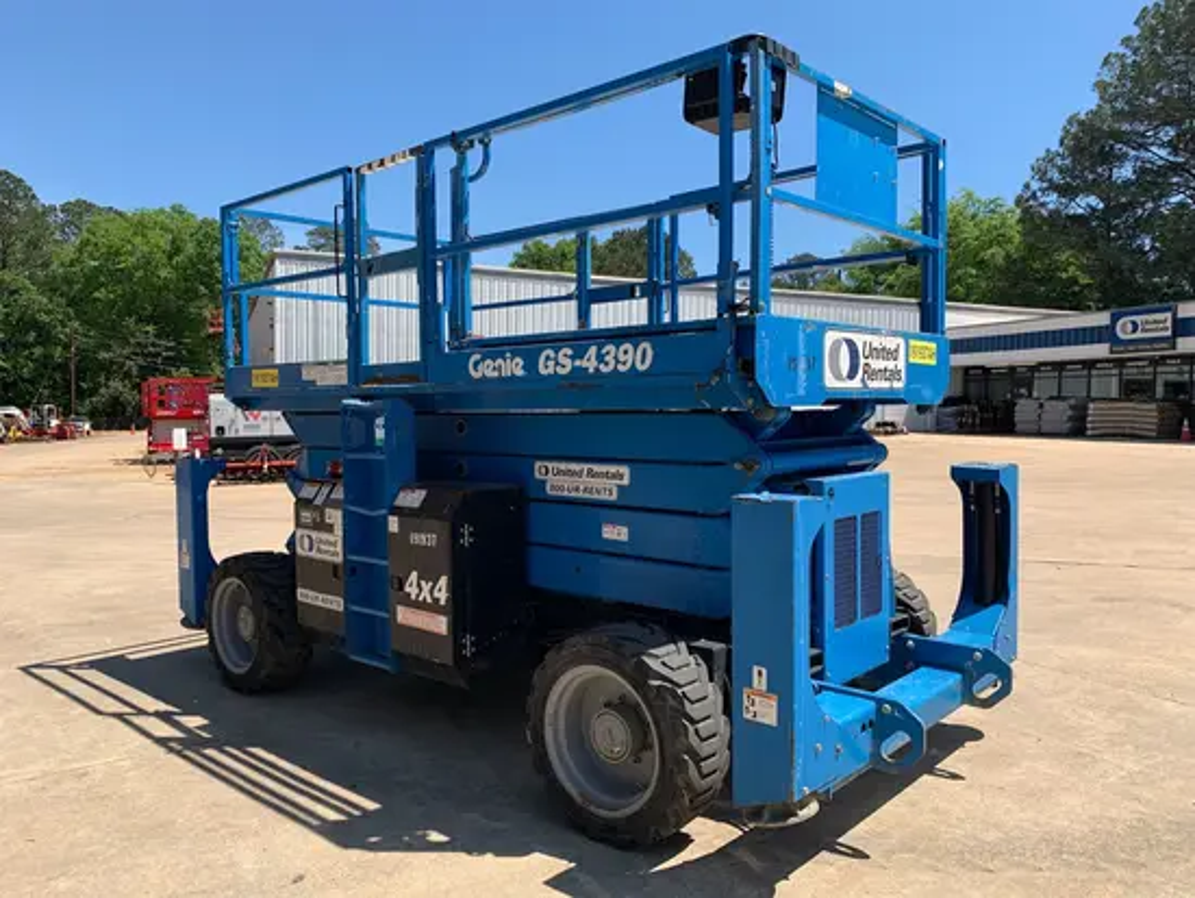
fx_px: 898
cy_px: 449
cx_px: 598
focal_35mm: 26
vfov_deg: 53.1
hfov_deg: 67.3
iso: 25
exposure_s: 1/1718
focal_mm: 4.25
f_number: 1.8
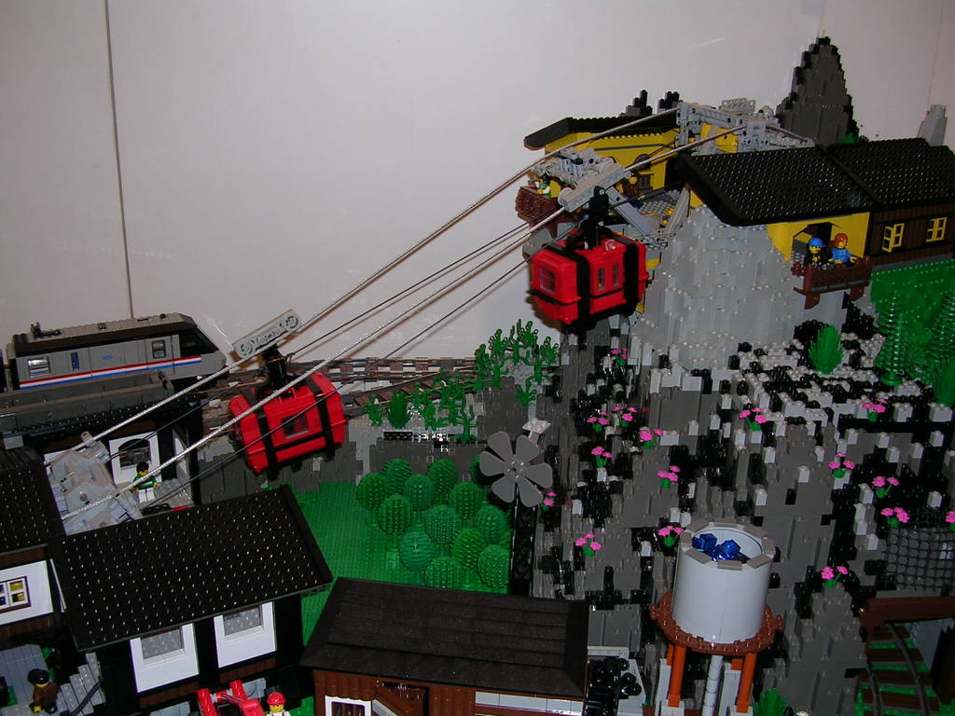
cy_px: 358
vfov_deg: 37.7
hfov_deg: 49.0
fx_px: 1048
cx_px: 478
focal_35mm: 38
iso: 50
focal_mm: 5.8
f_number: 2.8
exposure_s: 1/60.1
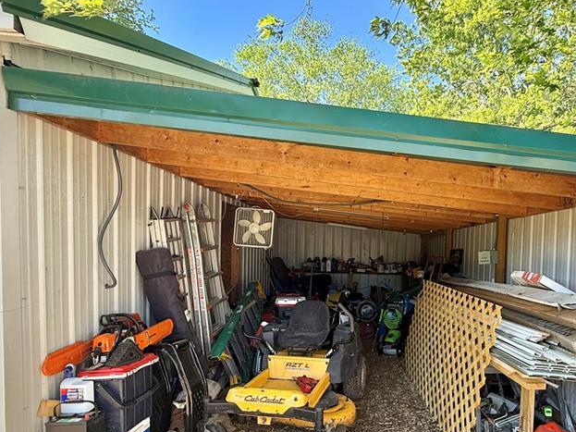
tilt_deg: -1.1
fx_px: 383
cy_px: 265
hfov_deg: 72.3
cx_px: 370
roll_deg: -1.3
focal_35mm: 23
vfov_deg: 58.3
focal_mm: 2.22
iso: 50
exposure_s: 1/99
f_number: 2.2
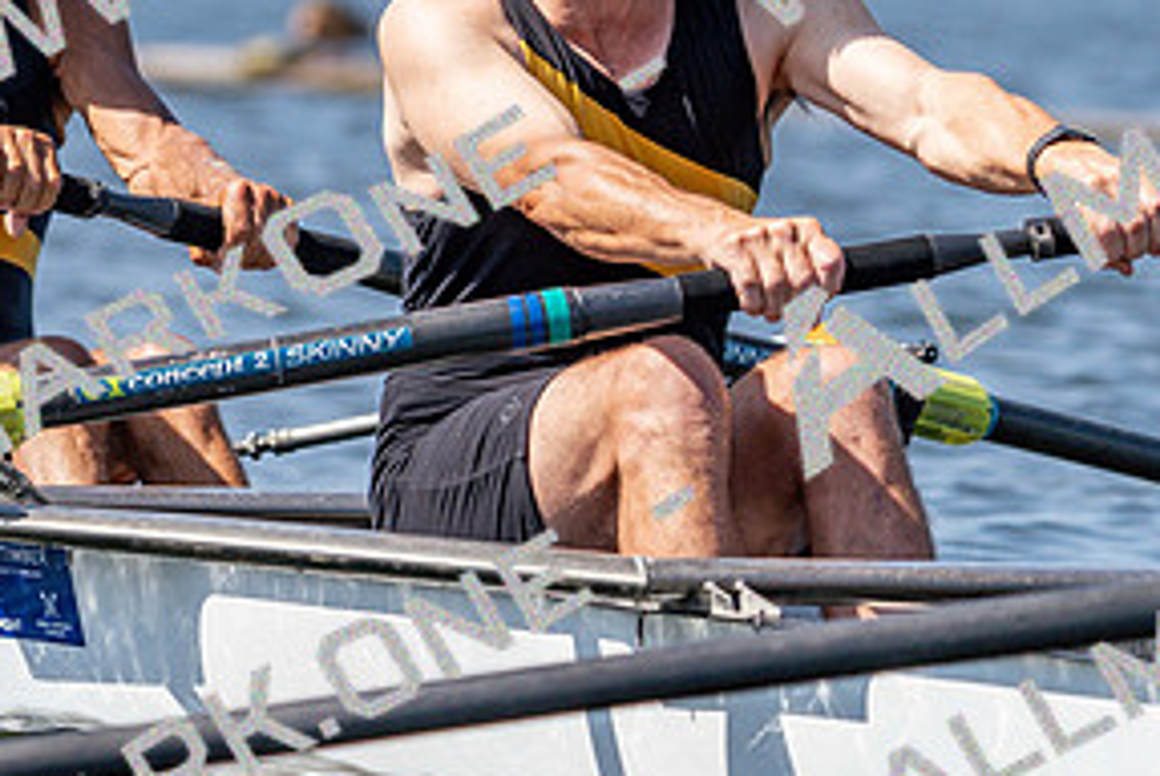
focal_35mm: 596
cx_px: 437
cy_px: 95
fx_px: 19224
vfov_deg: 2.3
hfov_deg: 3.5
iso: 320
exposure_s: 1/2000
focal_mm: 295
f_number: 5.6
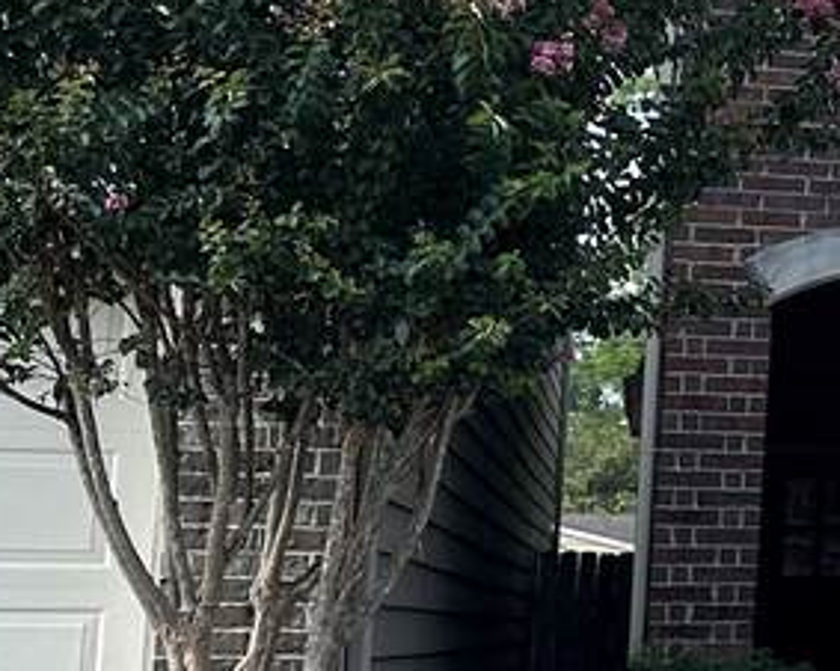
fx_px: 2633
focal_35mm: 106
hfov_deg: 15.1
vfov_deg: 14.5
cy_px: 267
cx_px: 1624
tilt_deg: +7.9
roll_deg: +0.6
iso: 80
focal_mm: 6.86
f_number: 1.78
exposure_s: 1/1072
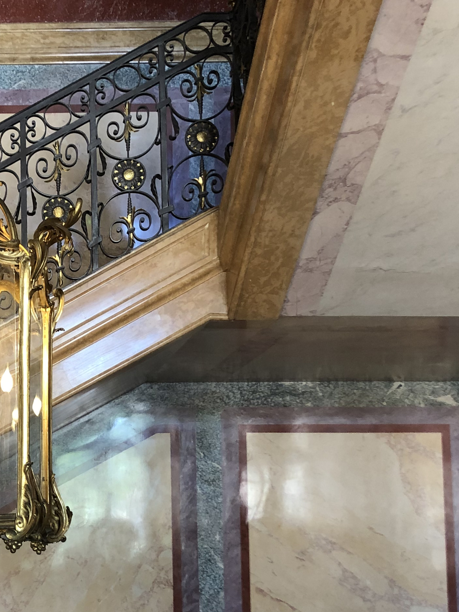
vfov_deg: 31.6
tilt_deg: +4.0
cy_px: 463
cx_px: -30
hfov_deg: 23.1
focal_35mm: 60
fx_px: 1061
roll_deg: +0.8
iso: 40
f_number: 1.8
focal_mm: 4
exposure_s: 1/20
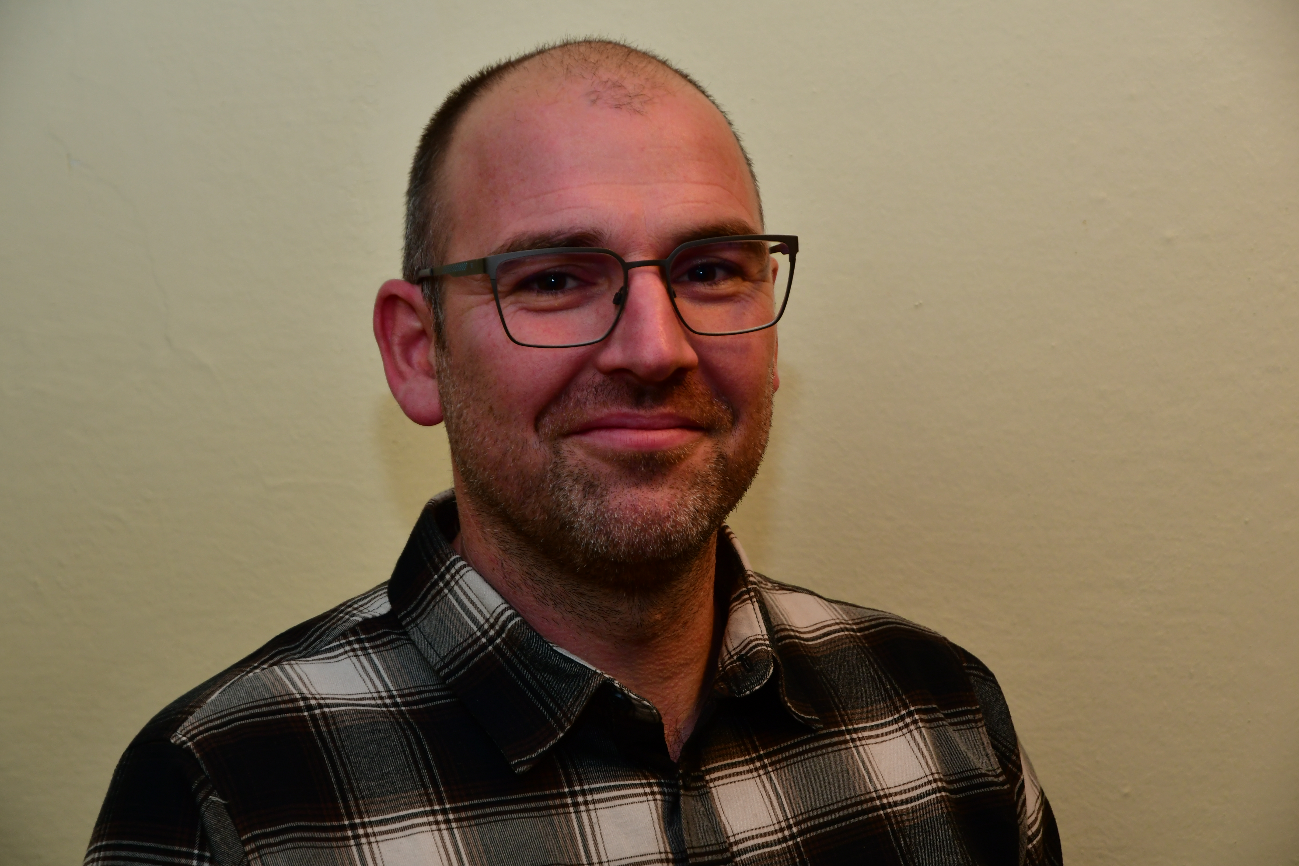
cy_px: 433
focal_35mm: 87
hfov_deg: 23.4
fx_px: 3139
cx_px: 650
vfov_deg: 15.7
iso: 500
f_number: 6.3
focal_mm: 58
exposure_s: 1/60
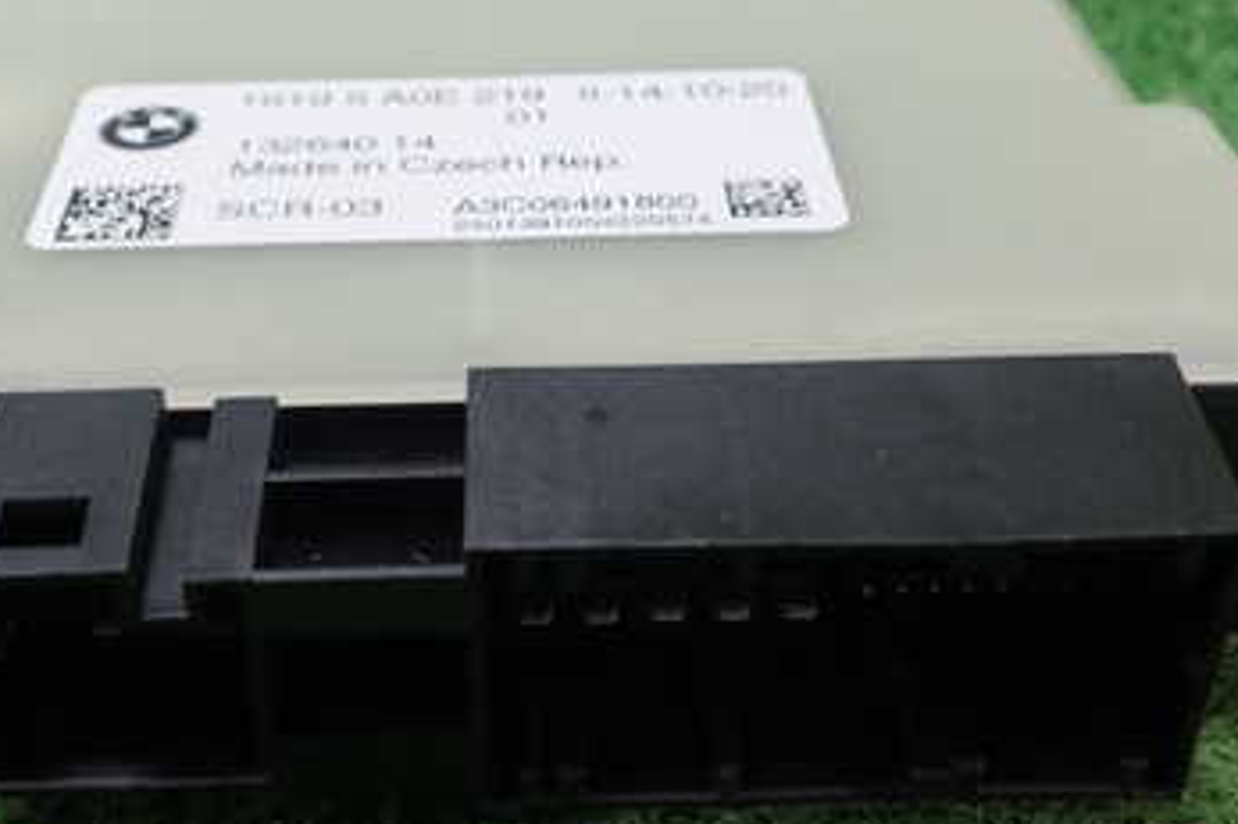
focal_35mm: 54
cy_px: 396
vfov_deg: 25.0
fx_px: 1856
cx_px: 450
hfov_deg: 36.6
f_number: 2.3
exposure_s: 1/125
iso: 200
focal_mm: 5.5
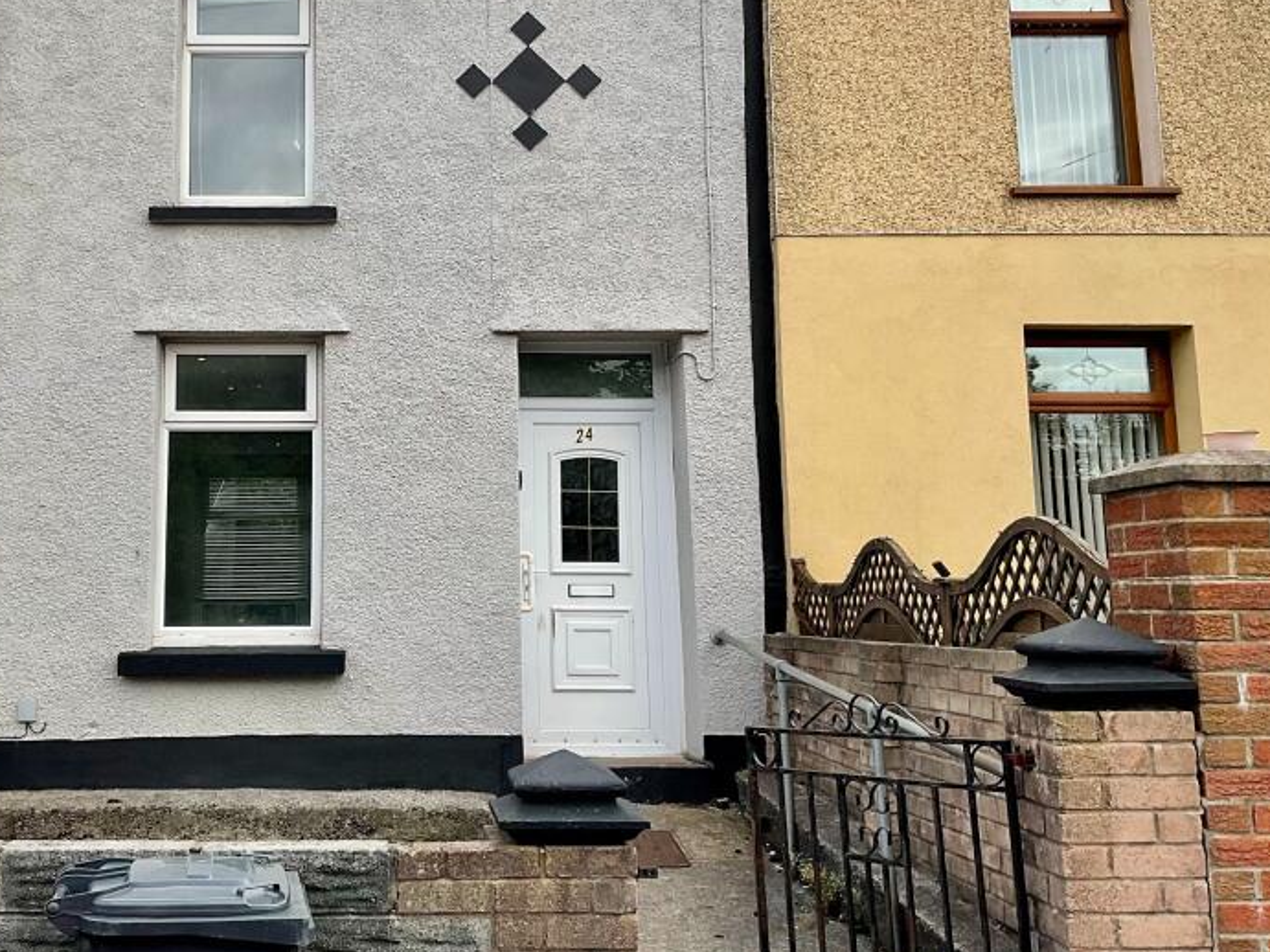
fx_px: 1577
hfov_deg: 43.0
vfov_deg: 33.4
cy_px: 358
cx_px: 386
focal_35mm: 43
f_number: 1.8
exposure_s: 1/650
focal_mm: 3
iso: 20
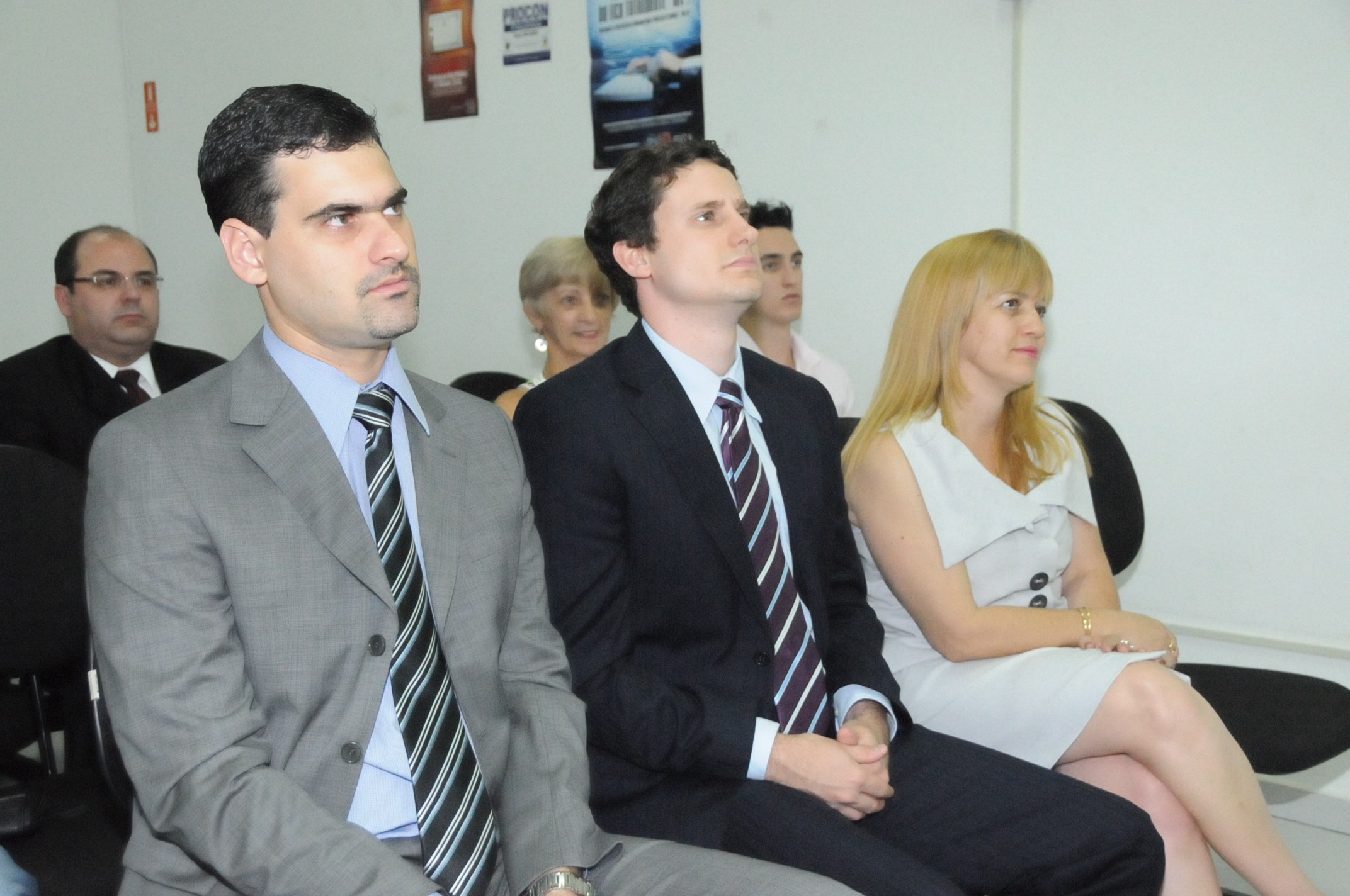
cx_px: 675
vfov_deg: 31.8
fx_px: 1573
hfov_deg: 46.4
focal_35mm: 42
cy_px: 448
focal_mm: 28
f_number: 4
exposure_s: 1/250
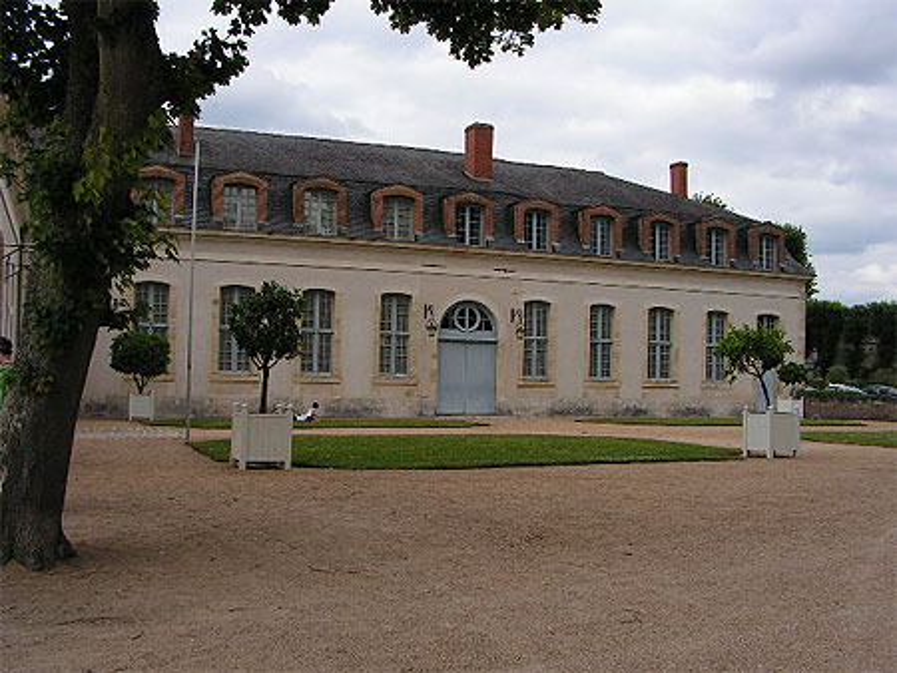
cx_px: 448
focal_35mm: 36
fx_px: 933
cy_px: 336
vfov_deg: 39.7
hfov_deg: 51.3
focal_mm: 6
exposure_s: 1/400
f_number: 4.8
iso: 64
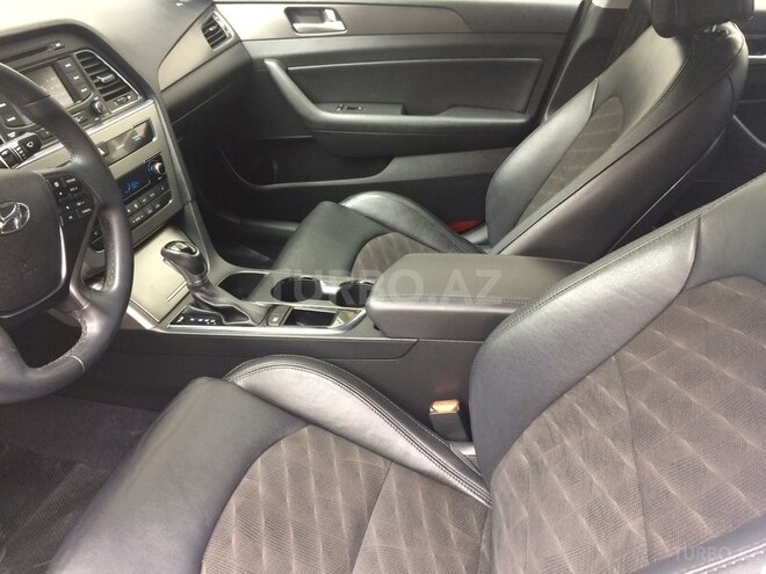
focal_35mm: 29
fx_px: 642
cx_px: 383
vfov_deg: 48.2
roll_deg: -3.2
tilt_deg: -31.4
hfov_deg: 61.7
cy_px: 287
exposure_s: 1/33
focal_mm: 4.15
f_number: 2.2
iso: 100
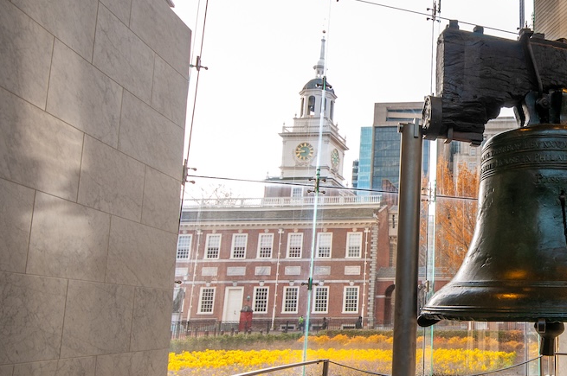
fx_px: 519
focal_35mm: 33
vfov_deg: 39.9
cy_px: 200
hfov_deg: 50.4
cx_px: 518
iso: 100
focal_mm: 12
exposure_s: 1/40
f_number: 8
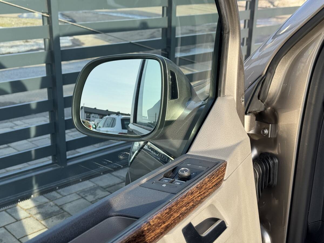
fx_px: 449
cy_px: 122
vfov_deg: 30.3
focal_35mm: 48
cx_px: 162
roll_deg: -1.2
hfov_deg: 39.7
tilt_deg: -18.1
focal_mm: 6.76
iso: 64
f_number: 1.78
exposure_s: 1/939
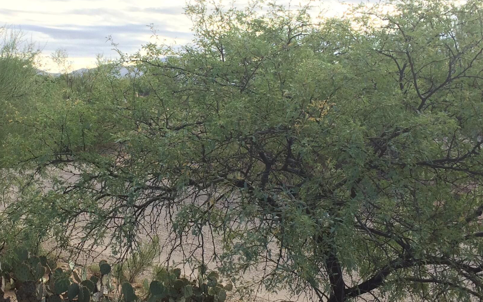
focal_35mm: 57
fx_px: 750
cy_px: 151
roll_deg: -2.0
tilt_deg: -4.2
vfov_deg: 22.7
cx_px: 145
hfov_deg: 35.2
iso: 32
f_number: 2.2
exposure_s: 1/578
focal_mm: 4.15
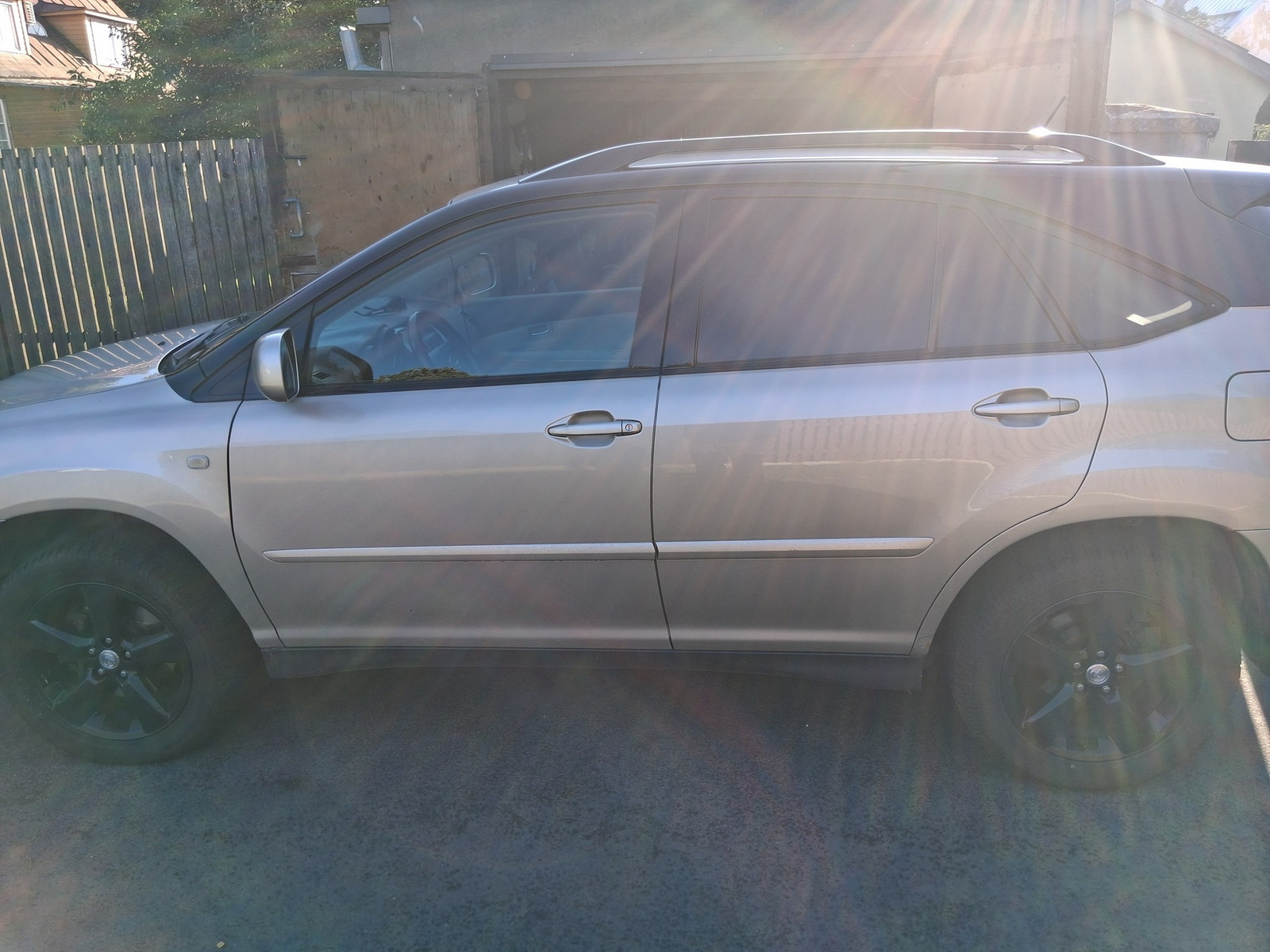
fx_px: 954
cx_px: 635
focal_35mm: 26
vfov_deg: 53.1
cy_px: 476
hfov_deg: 67.3
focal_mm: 3.98
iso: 25
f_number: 1.8
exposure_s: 1/100
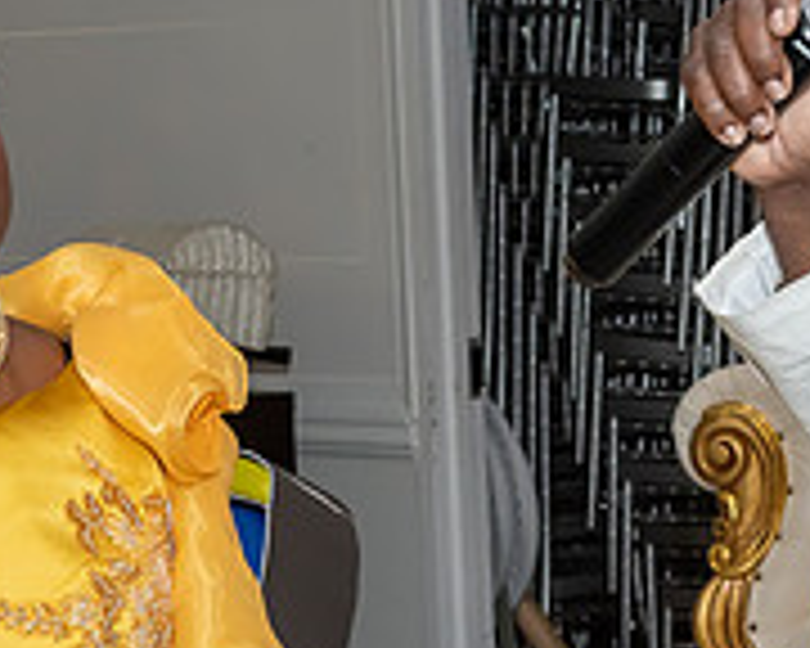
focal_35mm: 183
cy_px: 609
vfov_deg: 8.4
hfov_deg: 10.5
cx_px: 546
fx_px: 4387
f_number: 6.3
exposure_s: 1/250
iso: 500
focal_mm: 30
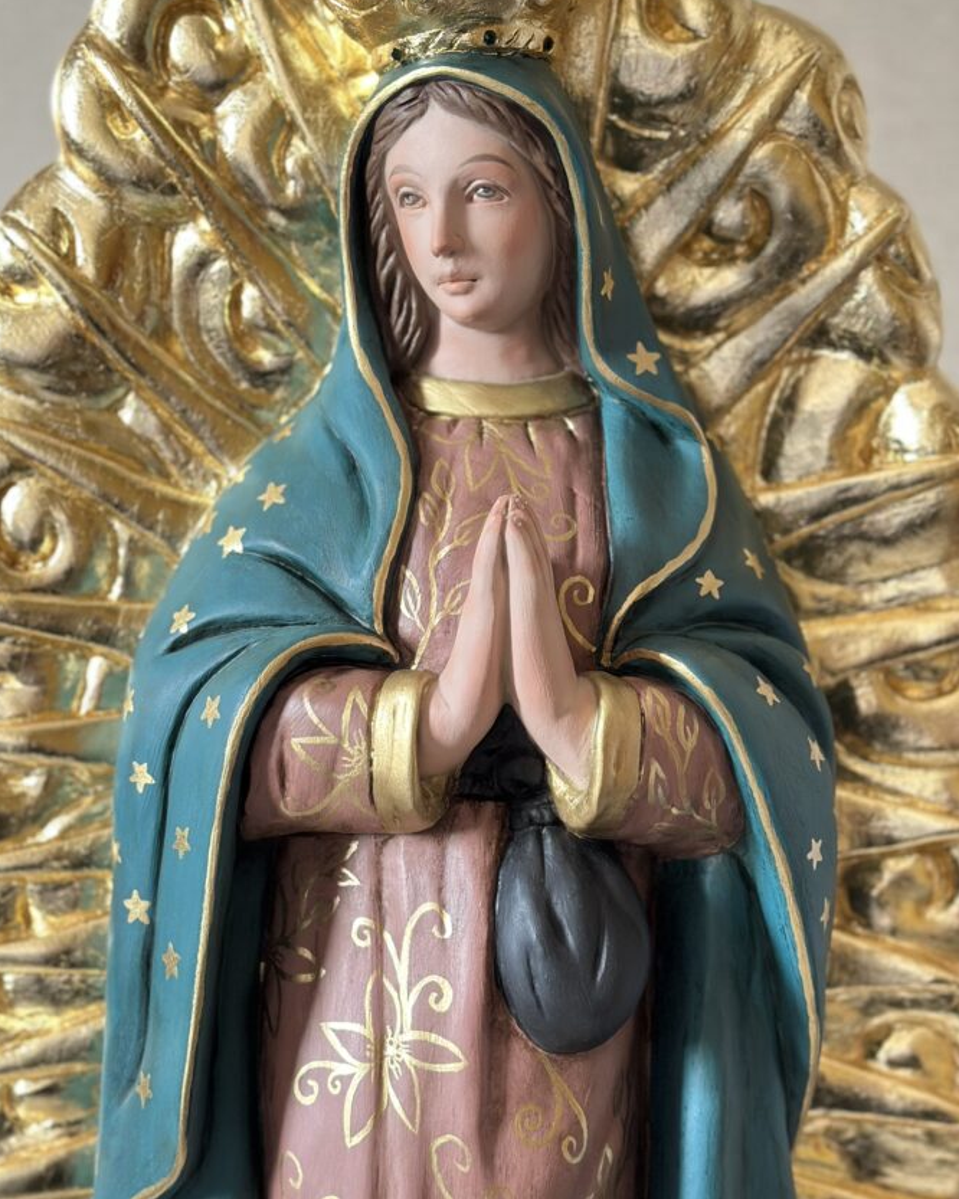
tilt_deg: -2.4
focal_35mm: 60
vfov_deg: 31.4
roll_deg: -1.7
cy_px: 540
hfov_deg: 25.4
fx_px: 2129
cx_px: 452
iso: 250
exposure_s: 1/60
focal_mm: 6.86
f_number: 1.78
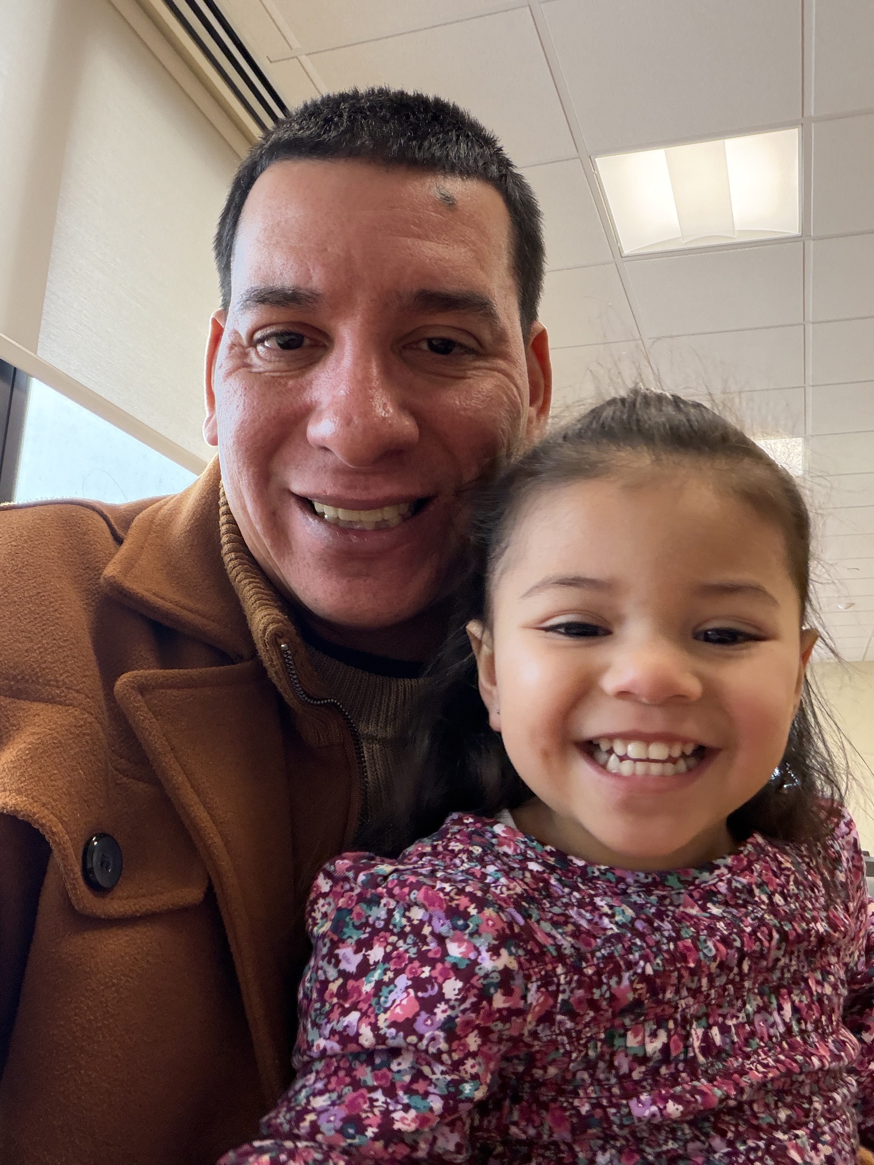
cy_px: 582
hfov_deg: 46.8
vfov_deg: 60.0
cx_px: 437
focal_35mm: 30
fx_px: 1010
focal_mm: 2.71
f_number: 1.9
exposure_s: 1/60
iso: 160
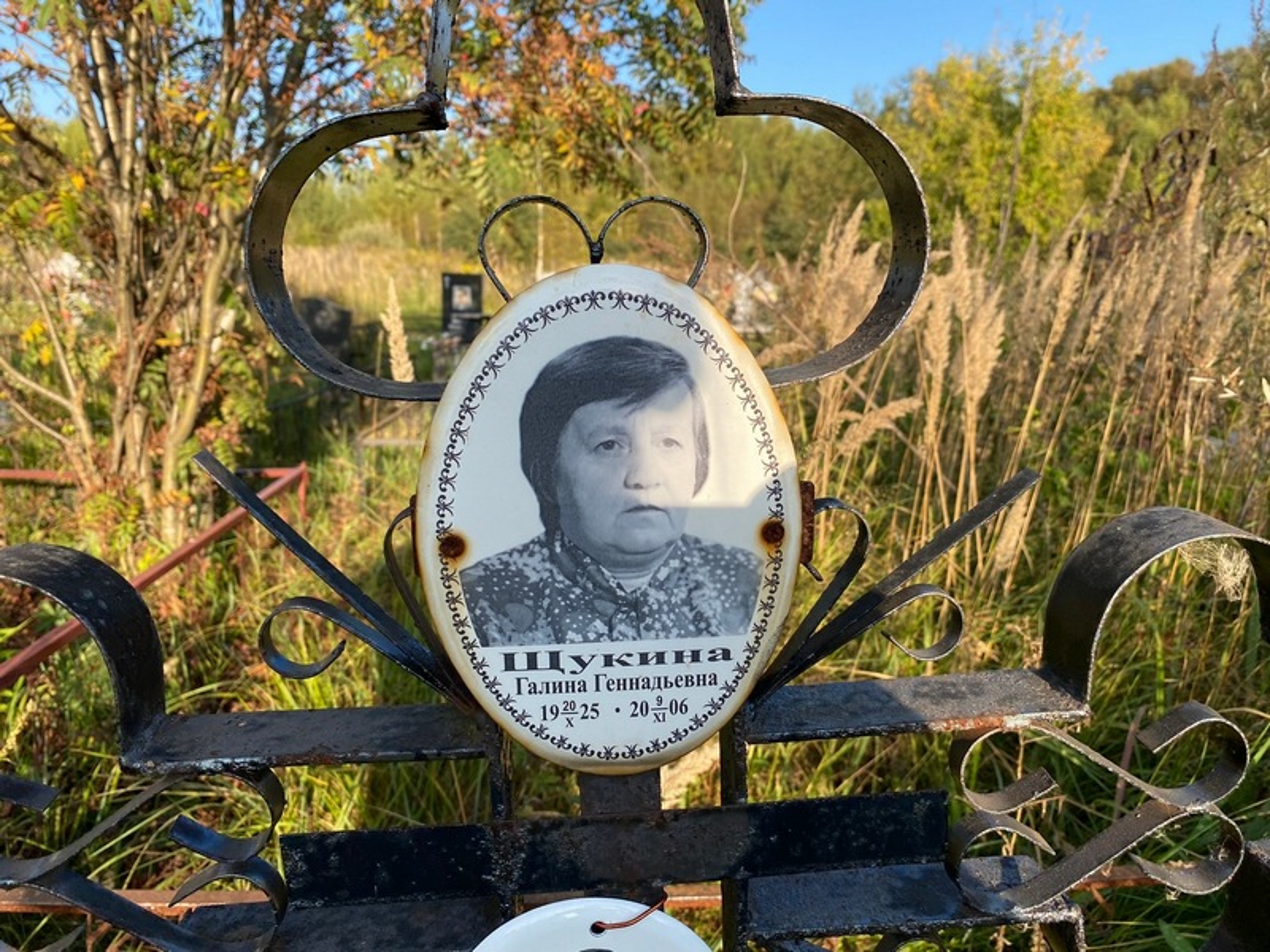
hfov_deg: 67.3
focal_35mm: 26
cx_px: 635
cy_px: 476
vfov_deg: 53.1
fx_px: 954
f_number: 1.8
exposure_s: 1/793
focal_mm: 4.25
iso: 32
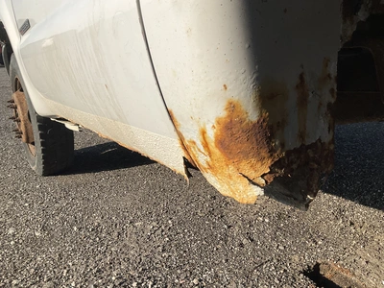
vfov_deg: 48.2
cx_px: 192
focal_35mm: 29
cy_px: 144
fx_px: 322
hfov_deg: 61.7
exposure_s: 1/2227
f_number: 1.8
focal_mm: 3
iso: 25
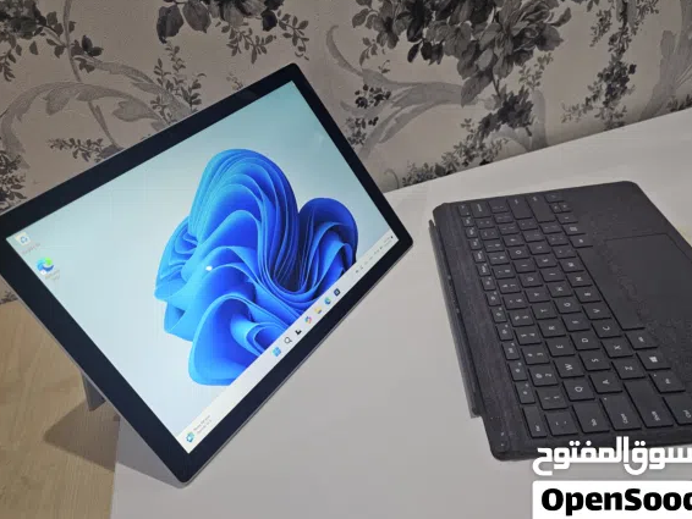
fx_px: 520
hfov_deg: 67.3
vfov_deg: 53.1
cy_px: 260
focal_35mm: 26
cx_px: 348
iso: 320
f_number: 1.7
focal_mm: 6.3
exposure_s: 1/142
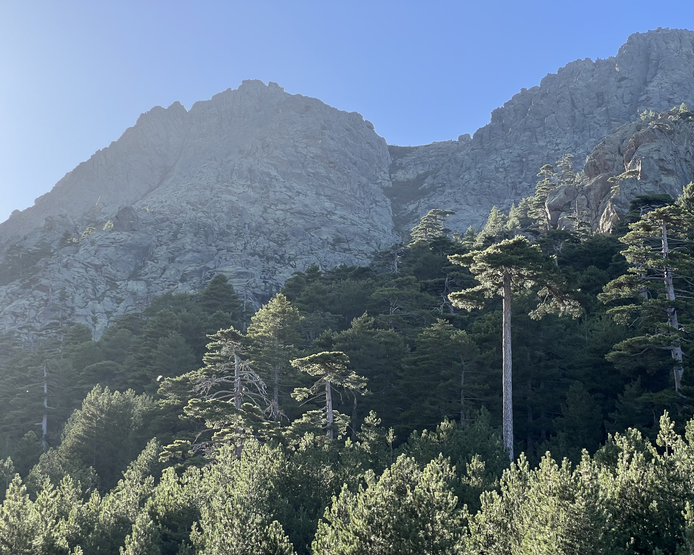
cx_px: 334
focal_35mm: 81
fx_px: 1664
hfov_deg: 23.6
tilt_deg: +20.3
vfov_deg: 18.9
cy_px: 279
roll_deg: +0.1
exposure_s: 1/368
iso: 32
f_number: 2.8
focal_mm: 9
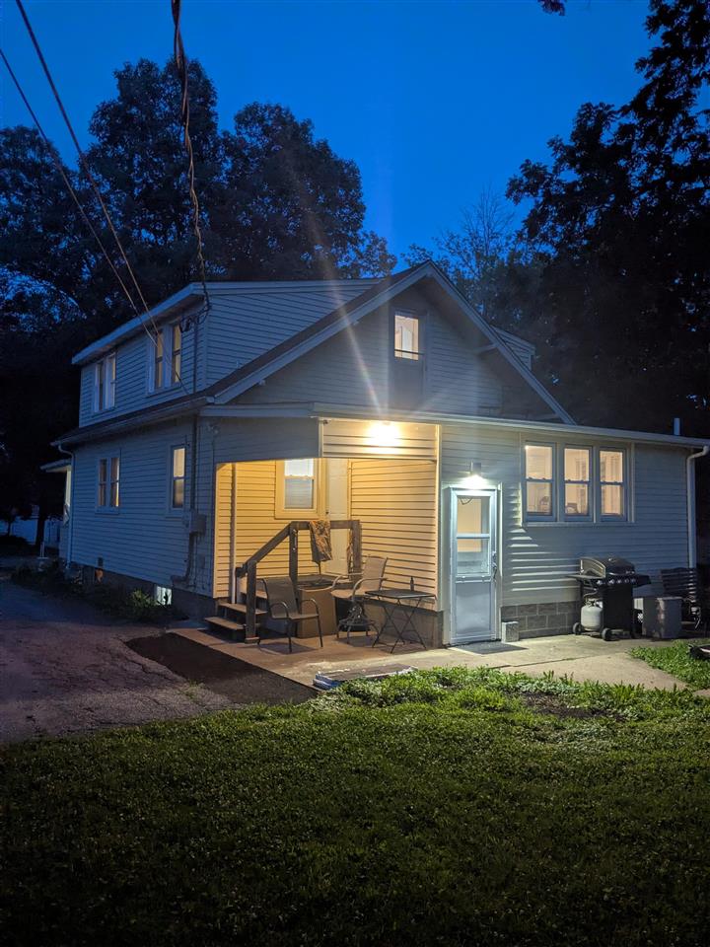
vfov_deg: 65.3
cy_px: 474
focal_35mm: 27
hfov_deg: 51.4
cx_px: 355
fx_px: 738
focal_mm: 4.38
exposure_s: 1/25
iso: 212
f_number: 1.73
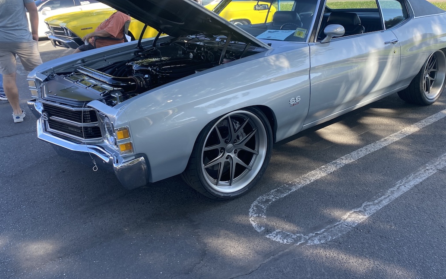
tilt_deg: -16.0
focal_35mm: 32
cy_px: 89
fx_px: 389
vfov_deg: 38.9
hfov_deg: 59.5
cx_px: 243
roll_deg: +2.3
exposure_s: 1/398
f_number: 1.8
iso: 32
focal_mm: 4.25
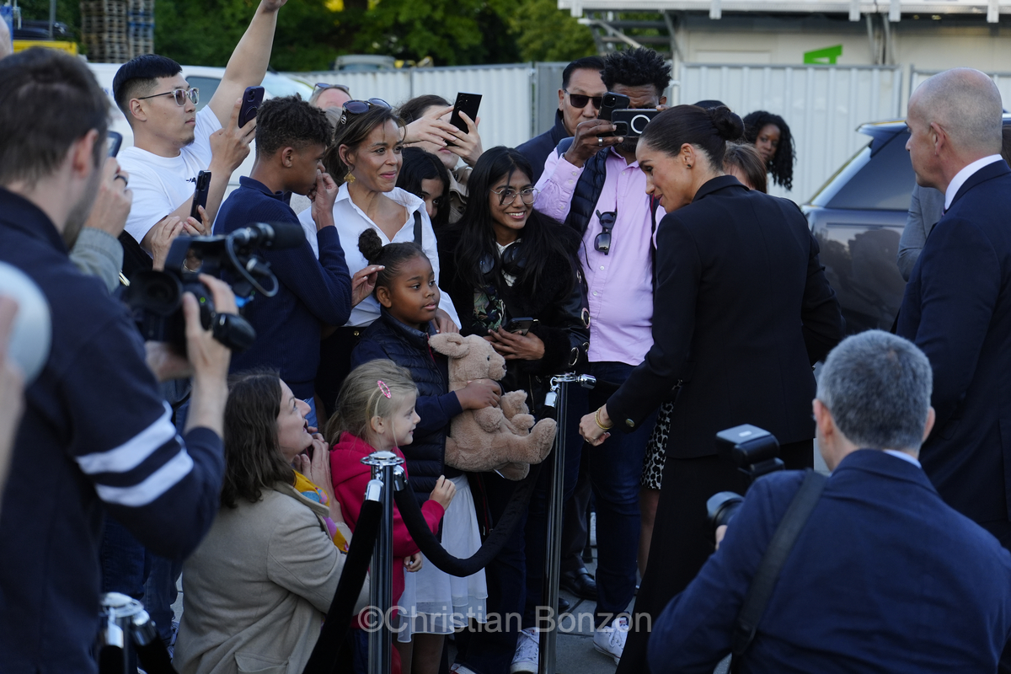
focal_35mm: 70
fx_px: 1966
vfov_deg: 19.5
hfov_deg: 28.8
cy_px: 337
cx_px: 506
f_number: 4
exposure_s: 1/800
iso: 800
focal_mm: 70
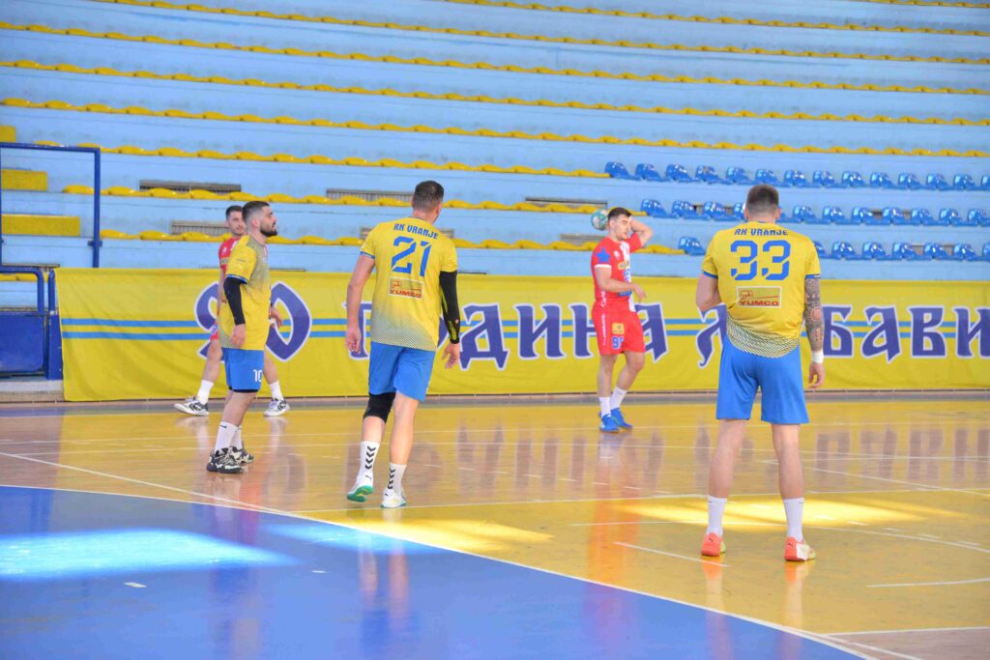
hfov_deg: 21.5
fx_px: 2613
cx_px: 495
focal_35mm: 95
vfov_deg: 14.4
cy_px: 330
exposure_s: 1/250
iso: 1250
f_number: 4.5
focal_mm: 95
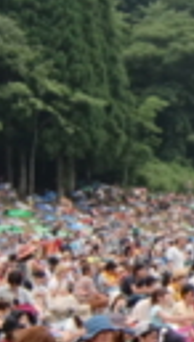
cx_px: 369
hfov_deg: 7.0
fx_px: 1538
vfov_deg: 12.7
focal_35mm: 169
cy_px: 203
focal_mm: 7.1
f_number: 3.8
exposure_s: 1/500
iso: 64
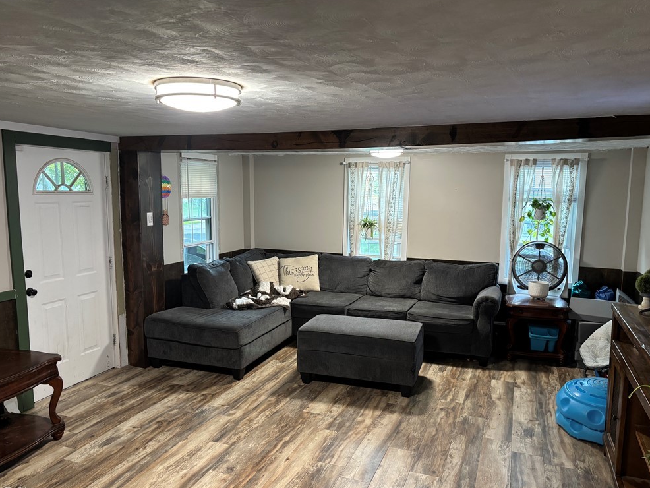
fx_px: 507
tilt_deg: -7.2
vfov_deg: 51.4
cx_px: 317
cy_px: 250
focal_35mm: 27
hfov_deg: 65.3
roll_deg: -0.8
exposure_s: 1/60
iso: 320
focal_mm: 5.96
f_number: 1.6
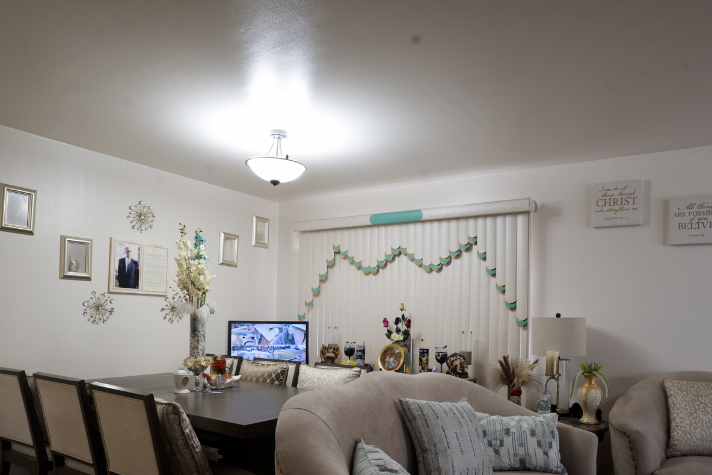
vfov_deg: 48.9
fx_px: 514
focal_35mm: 26
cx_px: 365
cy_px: 307
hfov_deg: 69.4
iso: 100
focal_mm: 19
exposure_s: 1/1.25
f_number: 9
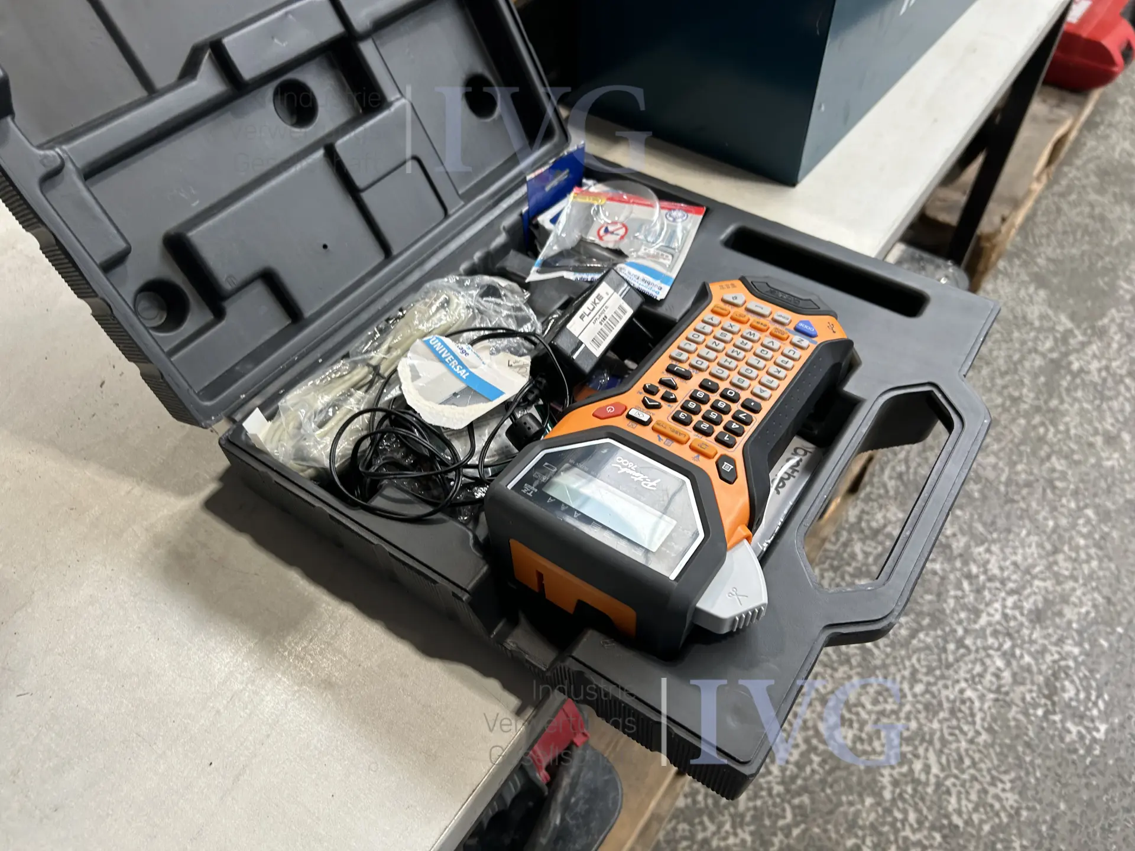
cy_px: 426
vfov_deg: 53.1
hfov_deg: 67.3
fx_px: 852
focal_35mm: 26
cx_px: 568
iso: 100
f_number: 1.5
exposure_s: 1/100
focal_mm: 5.7
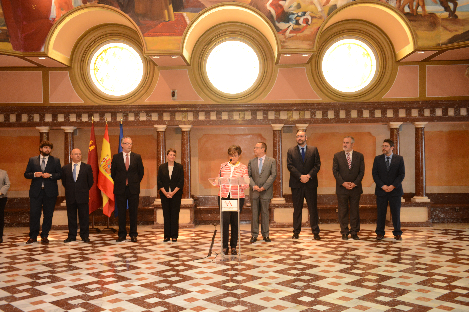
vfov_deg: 35.1
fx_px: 495
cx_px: 234
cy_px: 156
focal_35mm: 38
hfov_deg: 50.7
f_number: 3.2
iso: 1600
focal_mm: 38
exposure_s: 1/50
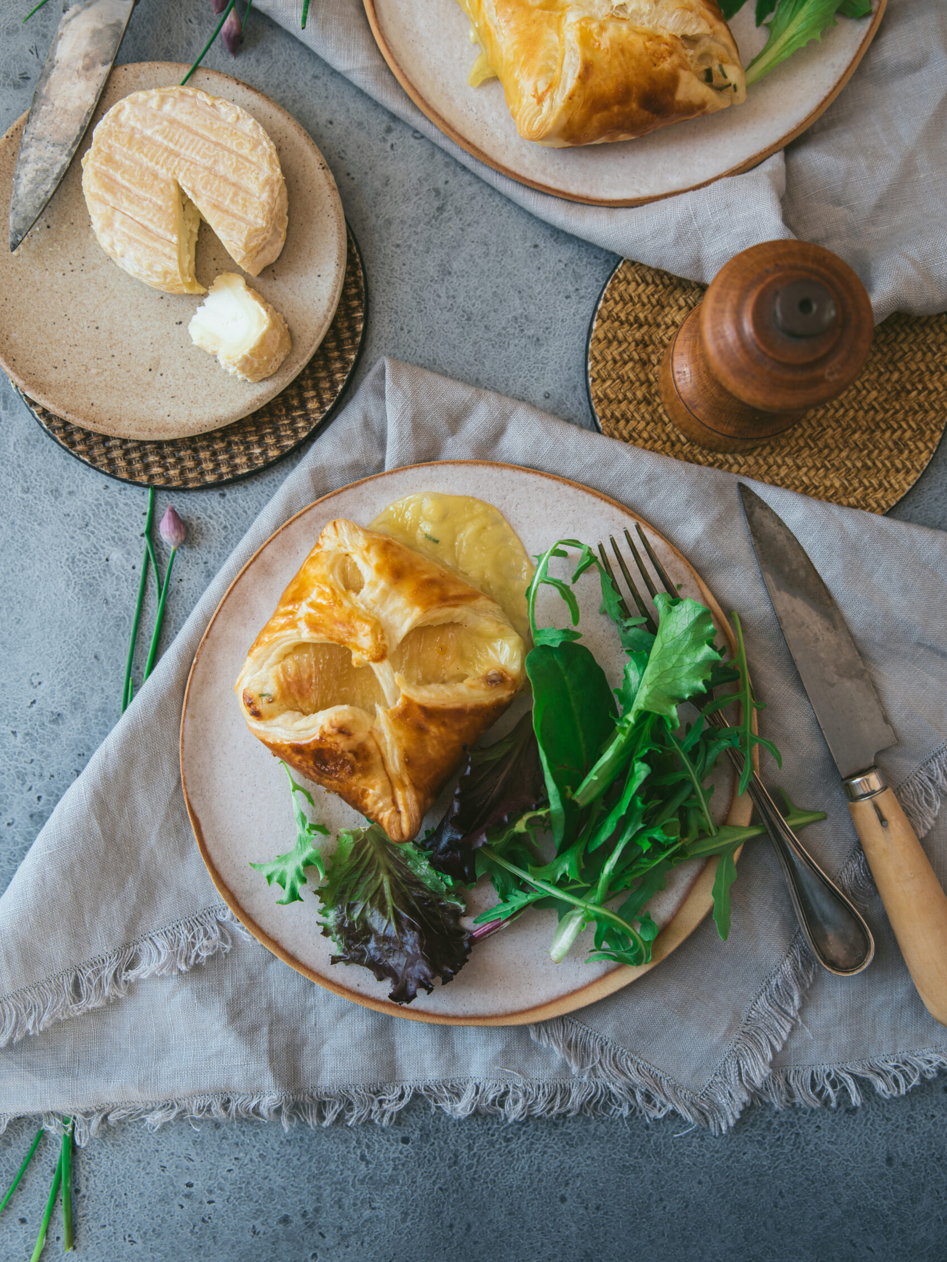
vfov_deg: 52.6
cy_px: 599
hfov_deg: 40.7
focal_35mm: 35
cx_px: 468
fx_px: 1276
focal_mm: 32
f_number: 3.5
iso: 100
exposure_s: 1/40
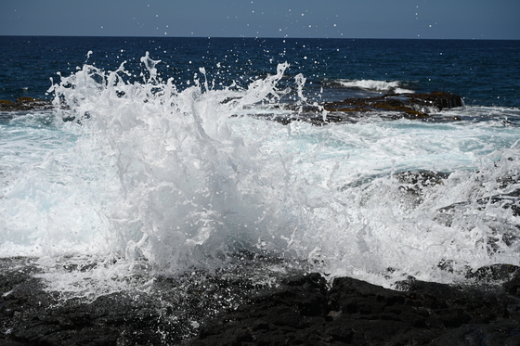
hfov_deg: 38.2
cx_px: 260
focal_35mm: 52
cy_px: 173
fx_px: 751
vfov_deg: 26.0
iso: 400
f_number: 7.1
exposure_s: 1/4000
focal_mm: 52
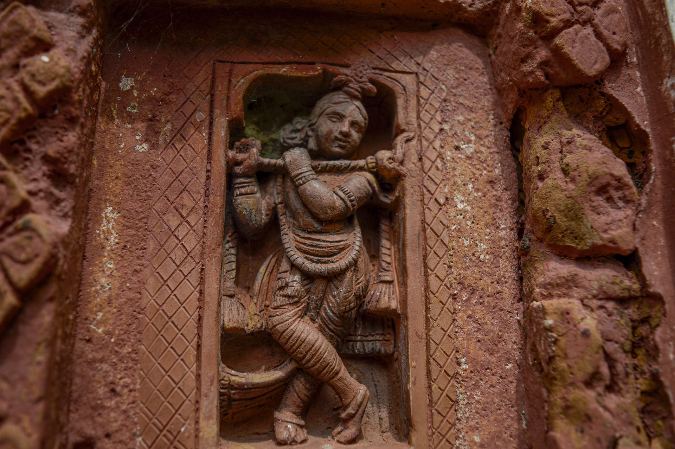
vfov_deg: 39.9
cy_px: 224
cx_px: 338
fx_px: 618
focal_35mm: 33
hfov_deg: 57.3
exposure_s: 1/1000
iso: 200
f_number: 3.8
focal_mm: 22
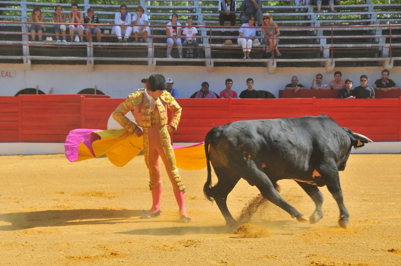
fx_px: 1085
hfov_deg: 20.9
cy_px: 133
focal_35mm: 98
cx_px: 200
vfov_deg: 14.0
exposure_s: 1/350
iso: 200
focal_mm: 65
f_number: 6.7
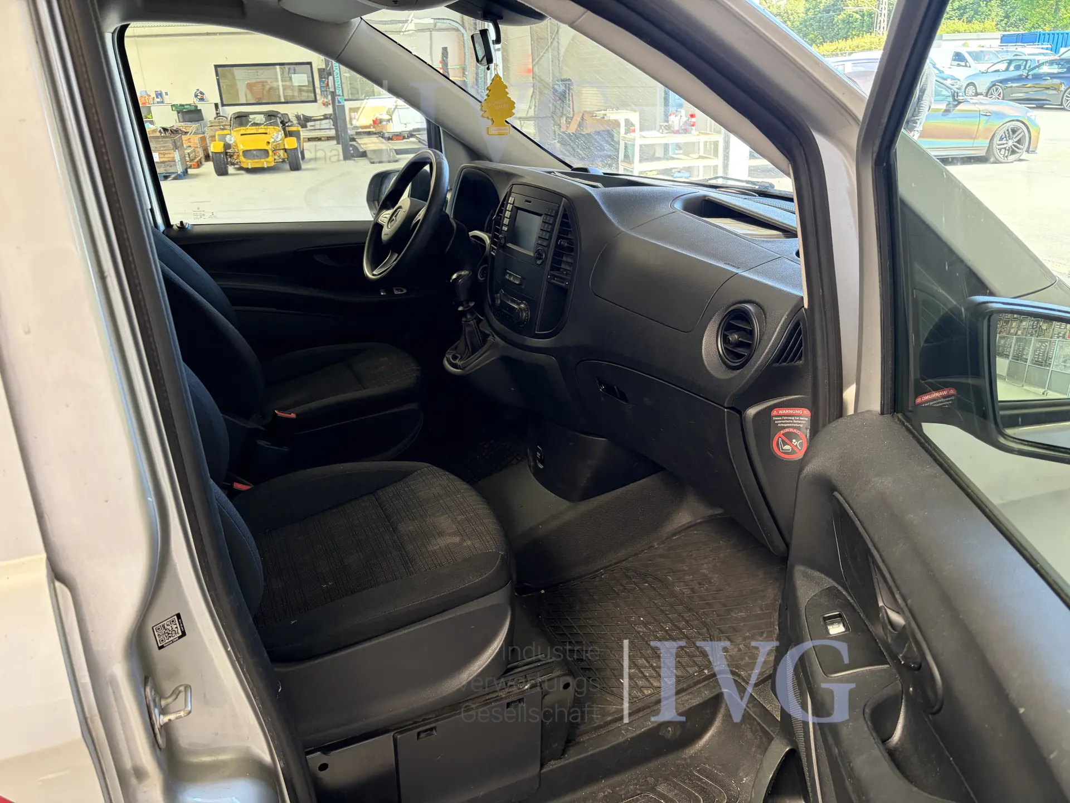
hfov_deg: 67.3
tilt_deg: -21.4
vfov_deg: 53.1
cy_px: 402
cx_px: 535
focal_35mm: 26
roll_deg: +2.3
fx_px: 804
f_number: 1.6
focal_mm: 5.96
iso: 160
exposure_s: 1/60
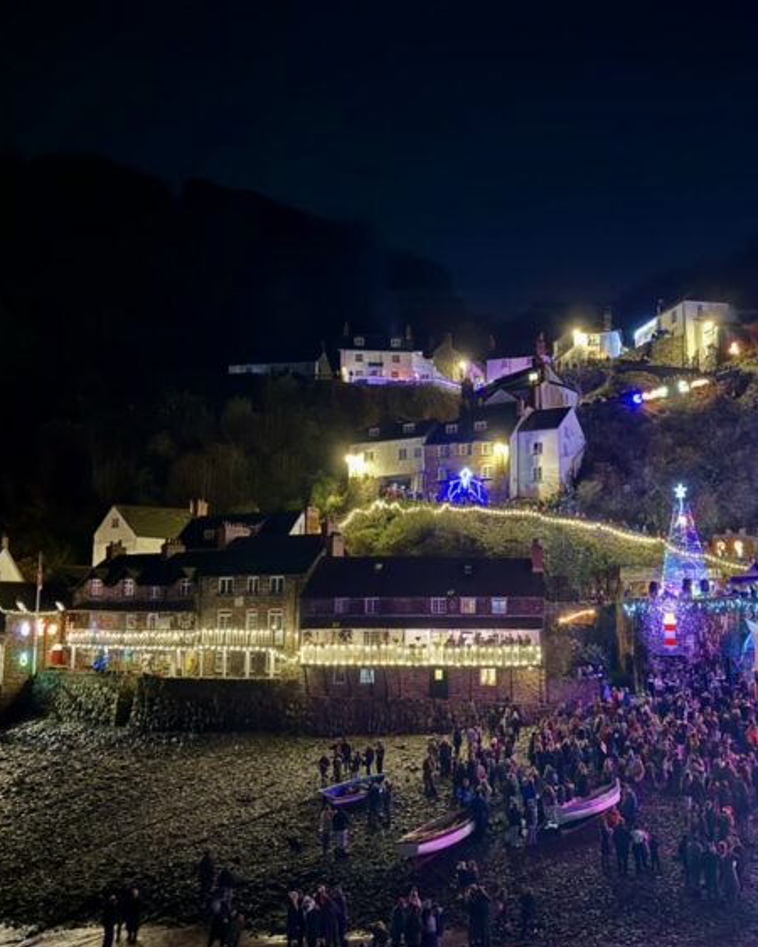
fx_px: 897
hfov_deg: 45.5
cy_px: 484
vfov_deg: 55.6
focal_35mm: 32
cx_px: 462
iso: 1600
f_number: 1.78
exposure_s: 1/9
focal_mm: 6.76
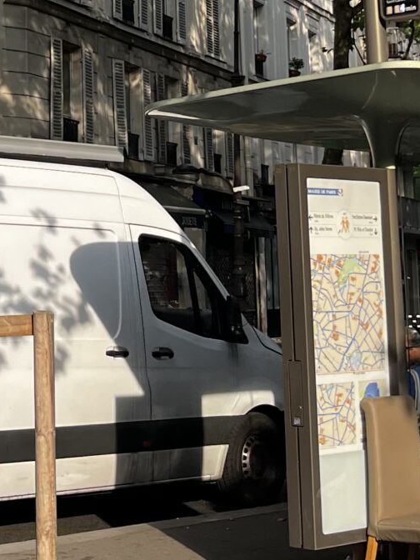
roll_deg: -0.8
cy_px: -48
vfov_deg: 19.1
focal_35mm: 99
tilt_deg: +8.8
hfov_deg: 14.6
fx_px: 1602
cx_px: -50
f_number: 1.6
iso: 50
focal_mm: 5.1
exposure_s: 1/1066
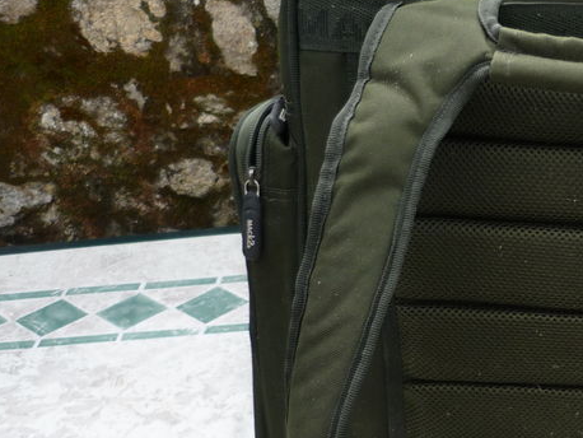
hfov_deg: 25.4
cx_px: 611
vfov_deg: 20.4
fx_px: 1213
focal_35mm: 72
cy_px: 306
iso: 100
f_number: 2.8
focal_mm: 5.5
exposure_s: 1/200
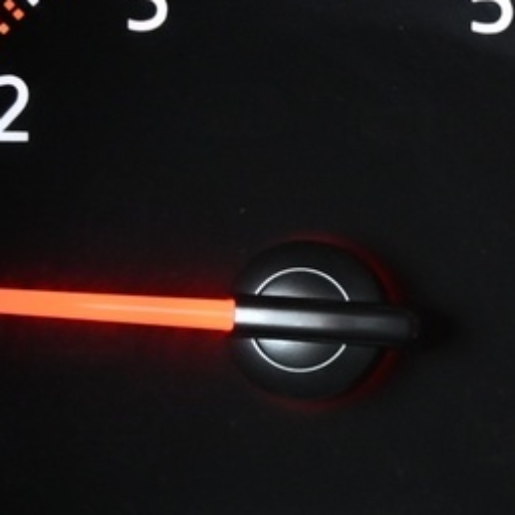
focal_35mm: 237
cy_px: 286
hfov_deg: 7.1
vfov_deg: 7.4
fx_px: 3989
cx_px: 1066
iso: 2000
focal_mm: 44
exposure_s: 1/20
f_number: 4
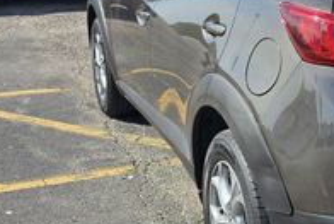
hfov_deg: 24.6
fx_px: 724
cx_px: 344
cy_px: 70
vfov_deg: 17.5
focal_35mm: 78
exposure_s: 1/740
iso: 10
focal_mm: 6.3
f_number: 1.7
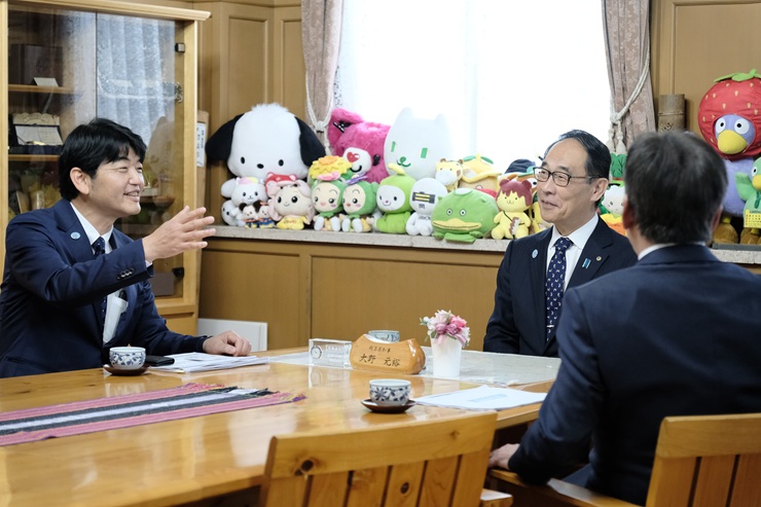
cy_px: 254
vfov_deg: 17.5
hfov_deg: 26.0
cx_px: 380
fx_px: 1648
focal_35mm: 78
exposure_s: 1/320
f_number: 2.8
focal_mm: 51.8
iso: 2500
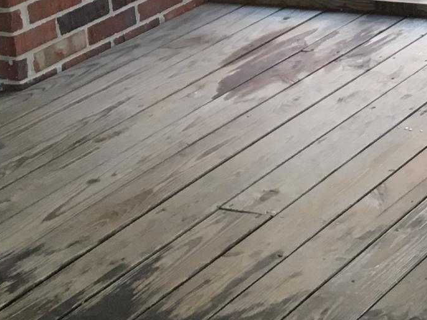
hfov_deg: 13.8
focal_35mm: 126
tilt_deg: -10.7
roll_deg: +1.2
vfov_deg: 11.2
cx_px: 782
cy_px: -190
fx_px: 1555
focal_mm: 4.15
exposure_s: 1/30
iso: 64
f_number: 2.2
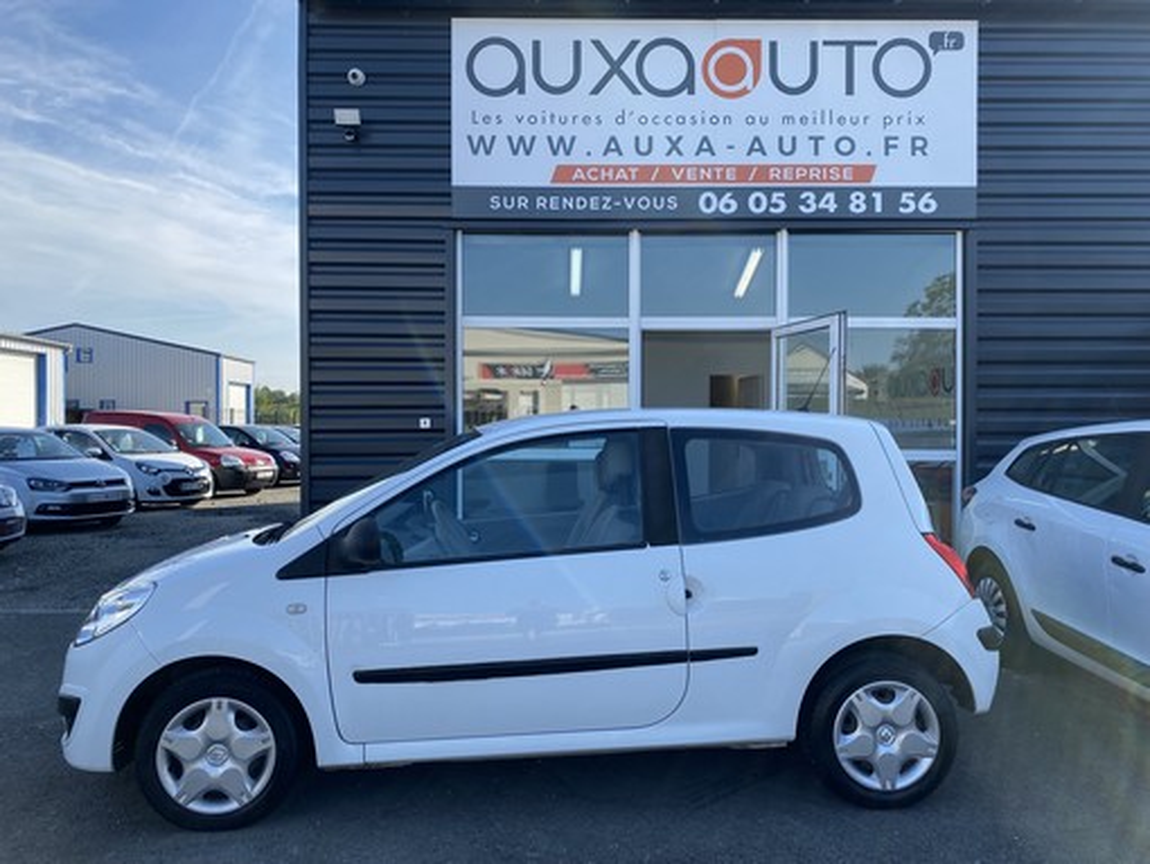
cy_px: 432
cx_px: 575
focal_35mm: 26
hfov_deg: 67.3
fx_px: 864
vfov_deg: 53.1
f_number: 1.8
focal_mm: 4.25
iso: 32
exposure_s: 1/1346
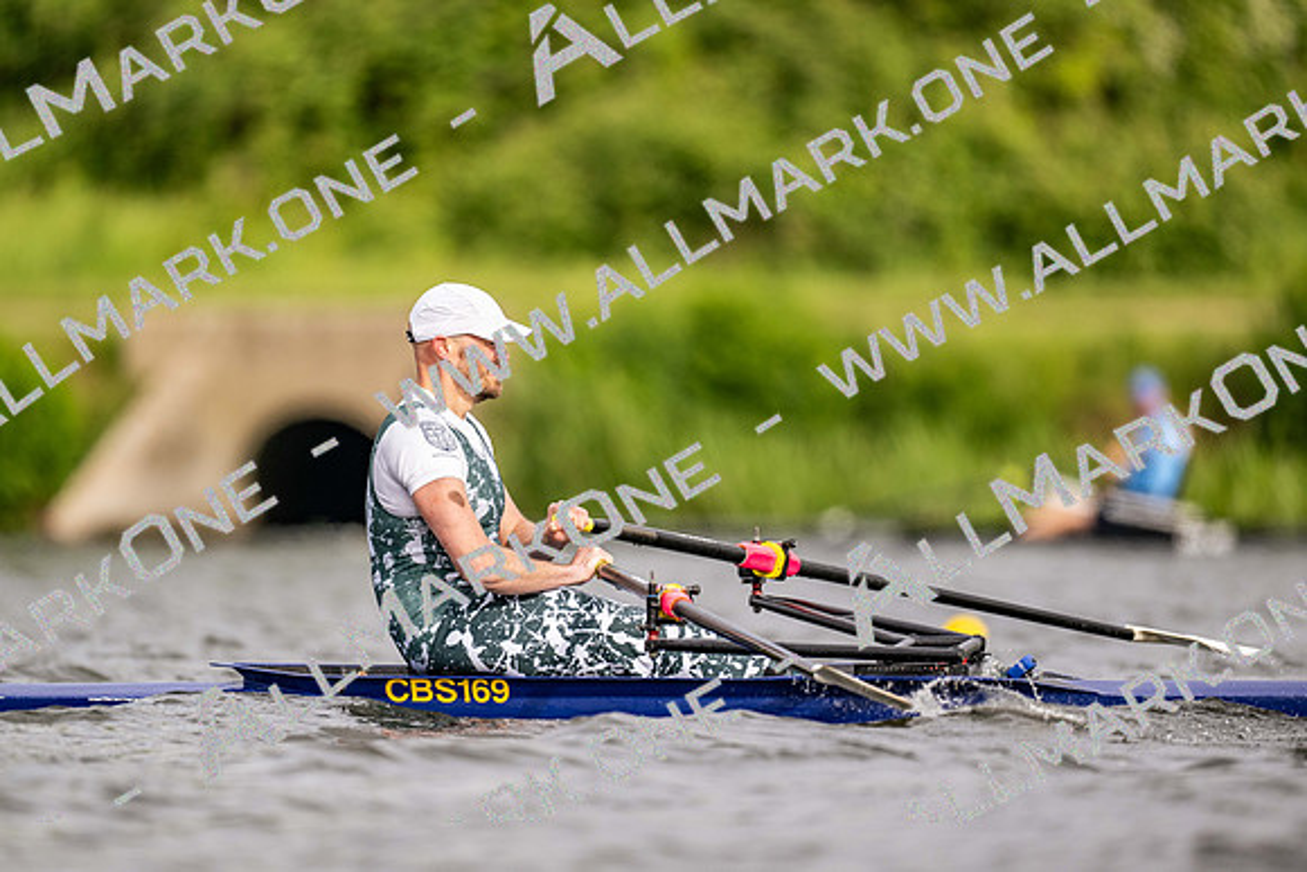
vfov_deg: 2.3
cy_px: 436
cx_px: 654
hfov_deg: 3.4
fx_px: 21787
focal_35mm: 600
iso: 560
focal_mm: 600
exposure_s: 1/2500
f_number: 4
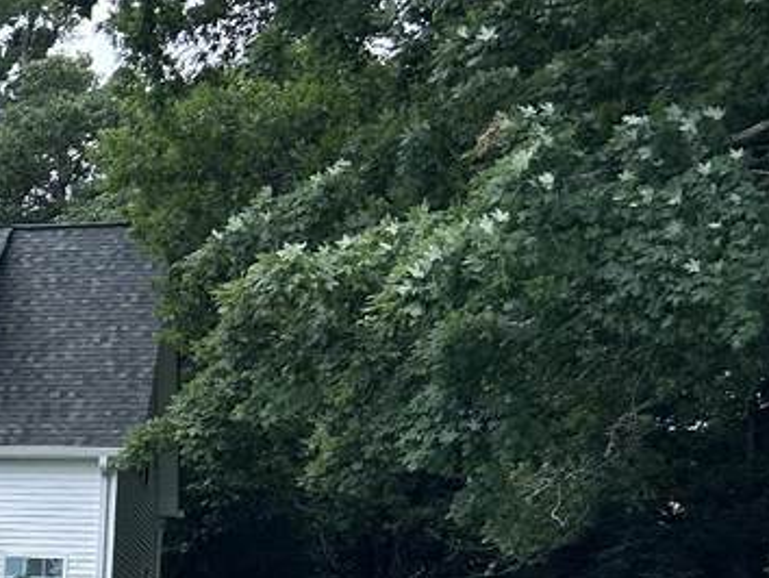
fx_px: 2090
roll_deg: -3.0
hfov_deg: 18.2
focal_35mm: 94
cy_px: 624
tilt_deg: +1.8
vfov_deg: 15.4
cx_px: -439
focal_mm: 5.7
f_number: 1.5
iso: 50
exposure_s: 1/1326
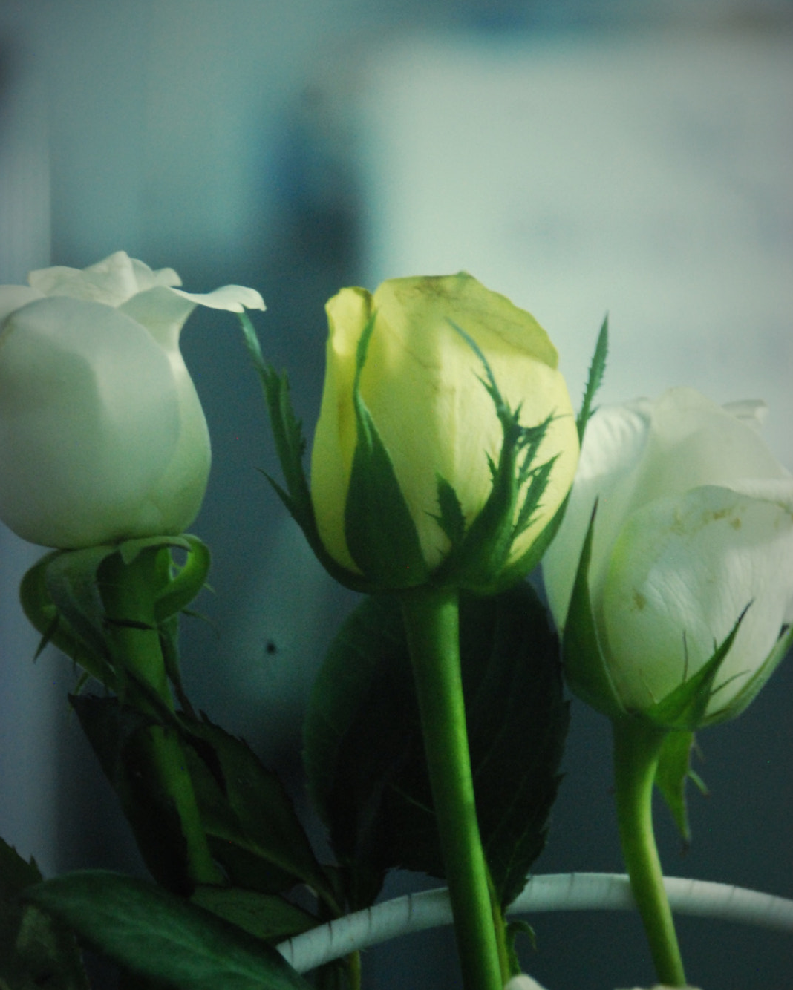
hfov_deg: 9.1
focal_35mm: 169
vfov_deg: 11.4
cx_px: 397
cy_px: 540
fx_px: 4956
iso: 1600
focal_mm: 100
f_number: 5.6
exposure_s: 1/6
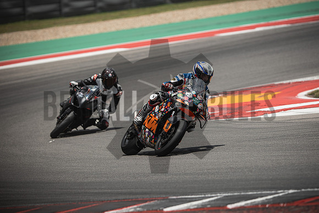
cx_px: 160
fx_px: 2659
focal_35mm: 300
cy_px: 106
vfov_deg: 4.6
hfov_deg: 6.9
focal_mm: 200
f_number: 2.8
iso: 125
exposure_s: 1/2000
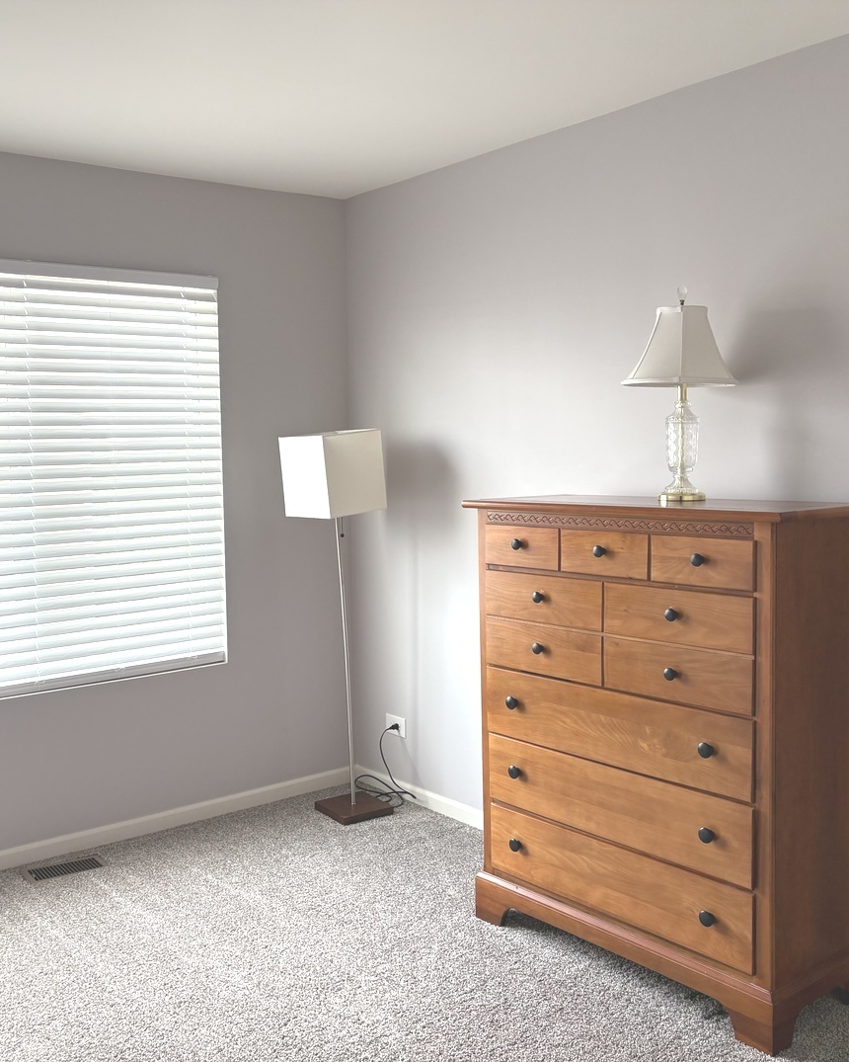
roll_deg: +1.5
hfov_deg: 43.2
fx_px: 1068
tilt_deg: -3.3
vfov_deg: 52.8
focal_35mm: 34
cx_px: 344
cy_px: 530
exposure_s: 1/154
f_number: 1.6
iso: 64
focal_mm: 5.96
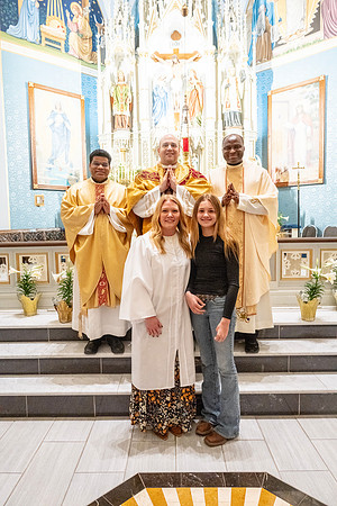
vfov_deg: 70.4
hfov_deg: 50.4
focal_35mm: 26
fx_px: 358
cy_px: 253
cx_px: 168
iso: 5000
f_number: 7.1
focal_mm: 25.5
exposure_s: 1/60
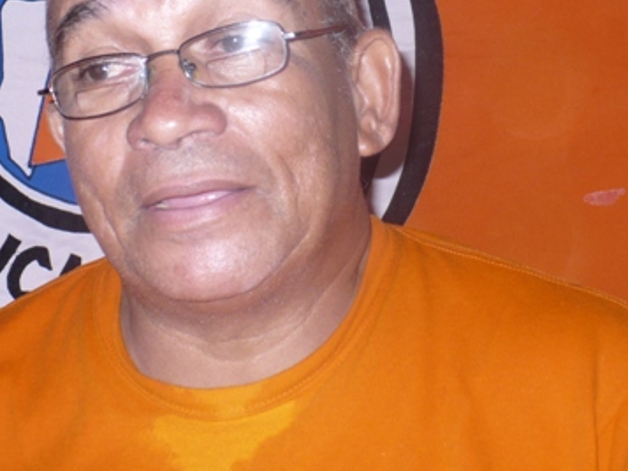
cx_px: 283
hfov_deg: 22.7
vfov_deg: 17.1
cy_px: 170
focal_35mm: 86
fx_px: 1561
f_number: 3
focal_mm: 7.9
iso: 100
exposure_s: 1/30
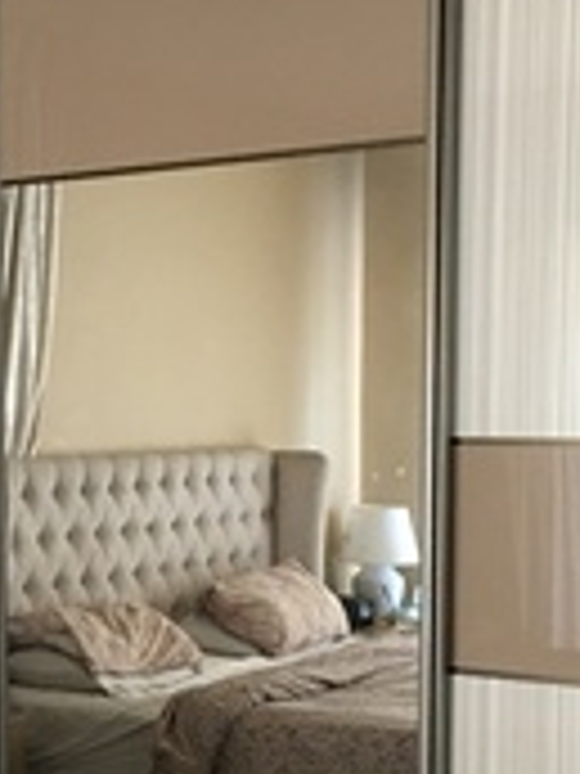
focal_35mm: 77
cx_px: 74
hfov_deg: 18.9
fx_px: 1720
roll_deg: -0.6
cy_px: 560
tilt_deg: -3.9
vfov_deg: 25.1
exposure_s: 1/8
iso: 125
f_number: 2.2
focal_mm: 4.15
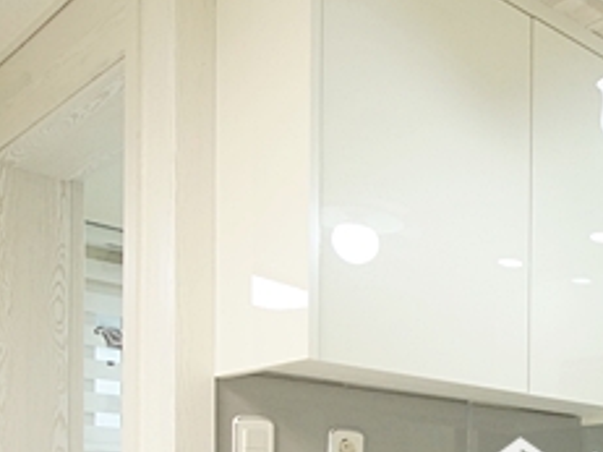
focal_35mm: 50
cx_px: 783
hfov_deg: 30.3
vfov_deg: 26.8
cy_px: 494
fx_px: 871
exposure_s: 1/80
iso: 800
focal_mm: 10
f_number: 5
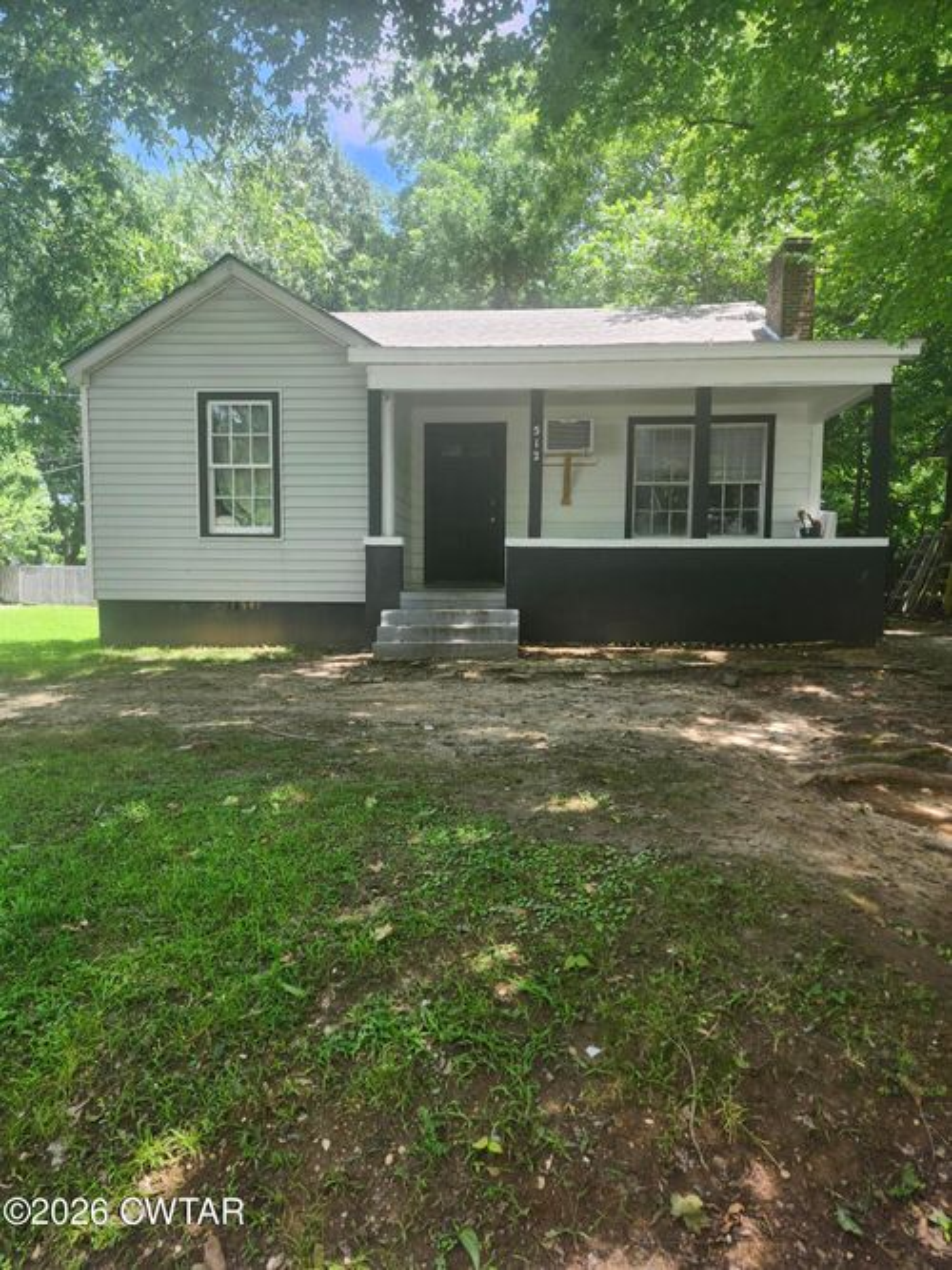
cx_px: 476
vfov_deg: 73.9
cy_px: 635
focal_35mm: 23
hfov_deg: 58.9
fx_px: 844
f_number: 1.8
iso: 32
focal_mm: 5.54
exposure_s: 1/180
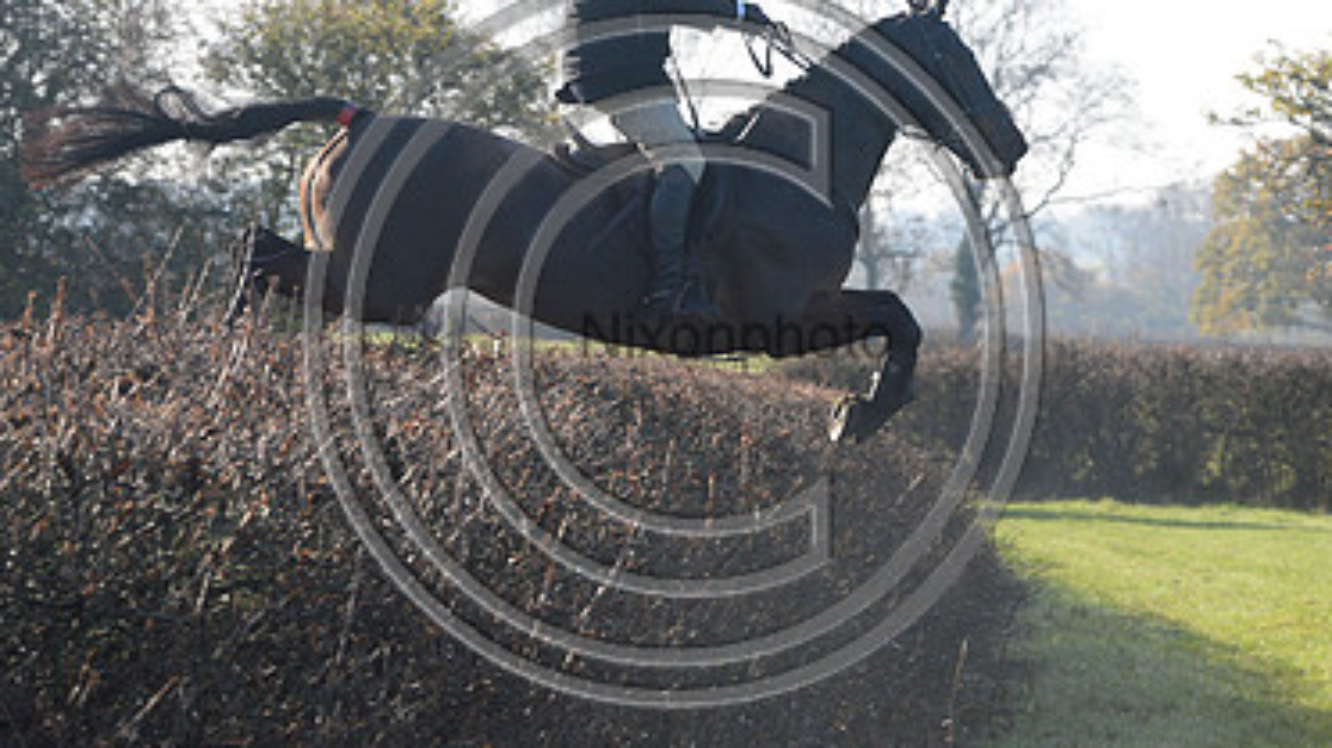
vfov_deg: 5.7
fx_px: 7486
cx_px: 634
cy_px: 290
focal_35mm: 212
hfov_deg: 10.2
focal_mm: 130
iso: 1000
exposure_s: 1/1250
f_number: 6.3
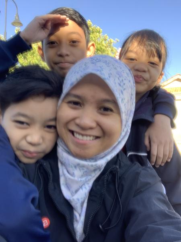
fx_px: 223
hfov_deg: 44.2
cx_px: 90
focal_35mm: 32
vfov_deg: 56.8
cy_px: 121
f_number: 2.2
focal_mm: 2.87
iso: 20
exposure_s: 1/122
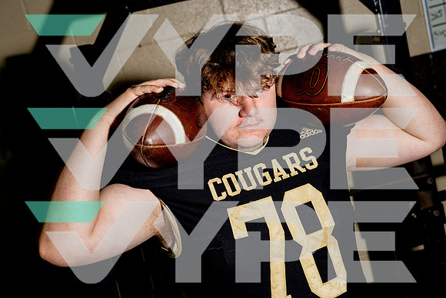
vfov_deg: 19.5
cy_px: 149
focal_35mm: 70
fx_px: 867
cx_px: 223
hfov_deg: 28.8
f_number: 8
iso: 250
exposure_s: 1/250
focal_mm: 70
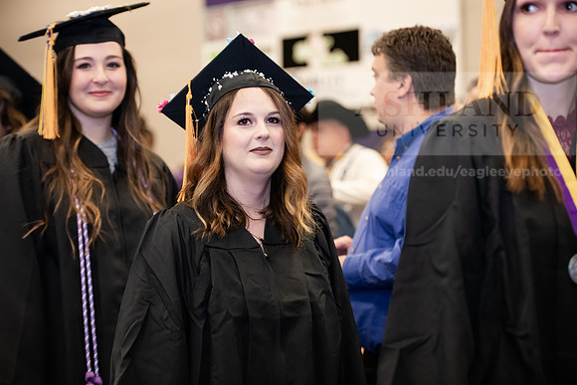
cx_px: 288
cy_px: 192
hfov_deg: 23.9
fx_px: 1363
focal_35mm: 85
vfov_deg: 16.1
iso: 2000
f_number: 3.2
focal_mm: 85
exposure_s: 1/200
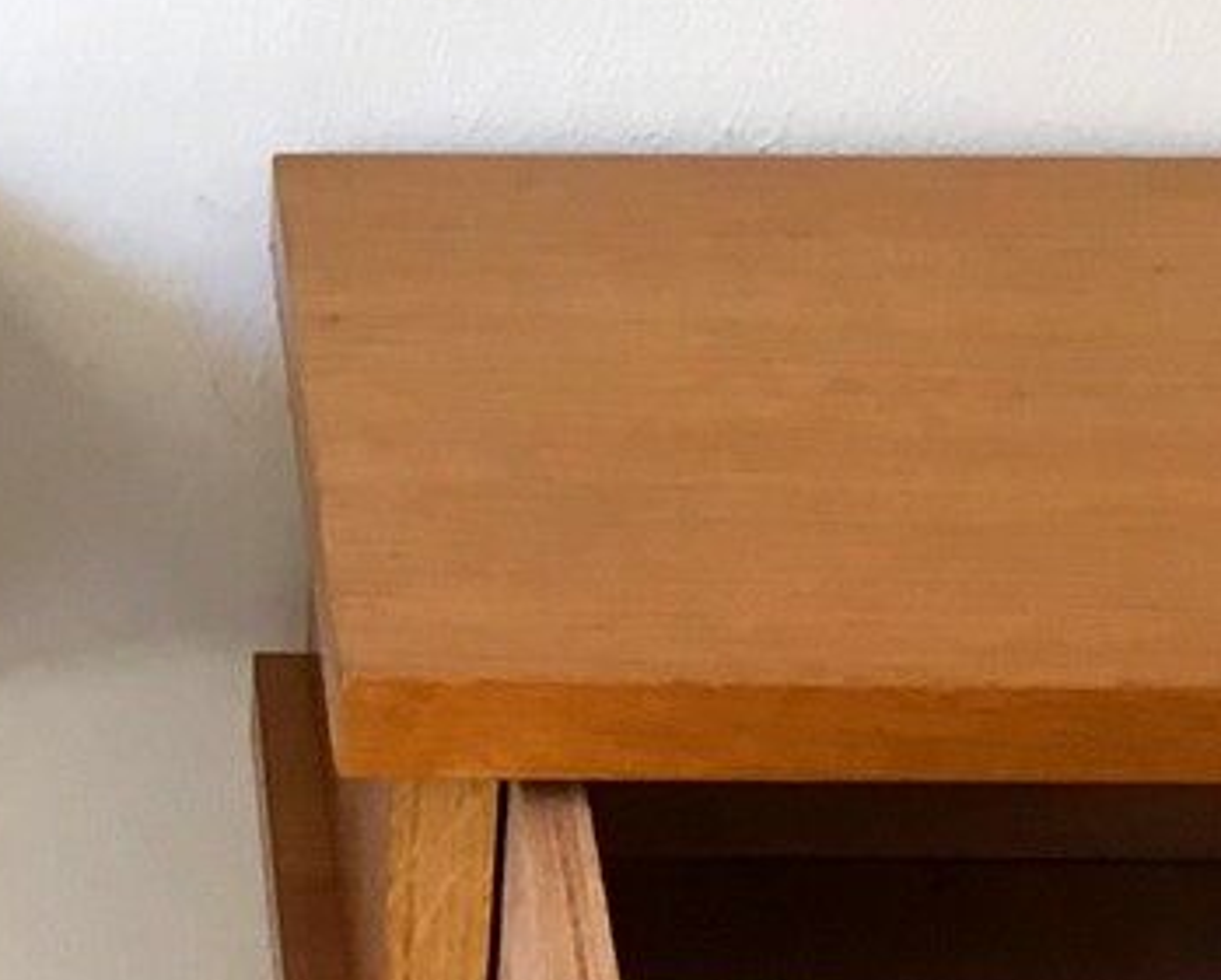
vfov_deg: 9.4
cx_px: 143
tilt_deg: -27.1
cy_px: 1113
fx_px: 5861
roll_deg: +0.4
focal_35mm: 162
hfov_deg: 11.8
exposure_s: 1/33
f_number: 2.2
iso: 40
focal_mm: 4.15
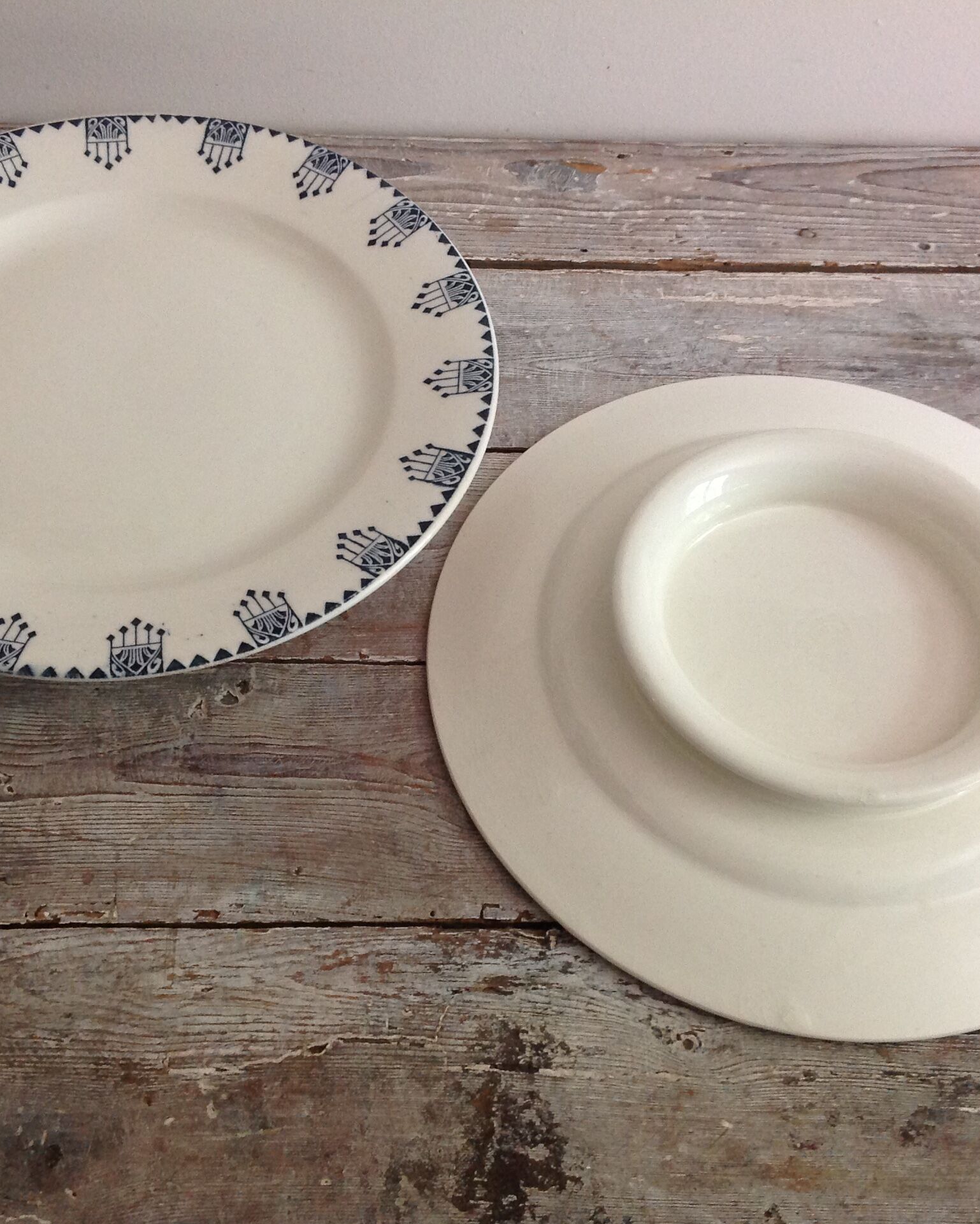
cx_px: 469
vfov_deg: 40.3
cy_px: 613
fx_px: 1667
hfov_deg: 32.7
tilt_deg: -56.1
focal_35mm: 46
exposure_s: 1/15
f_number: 2.4
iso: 160
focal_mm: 4.28
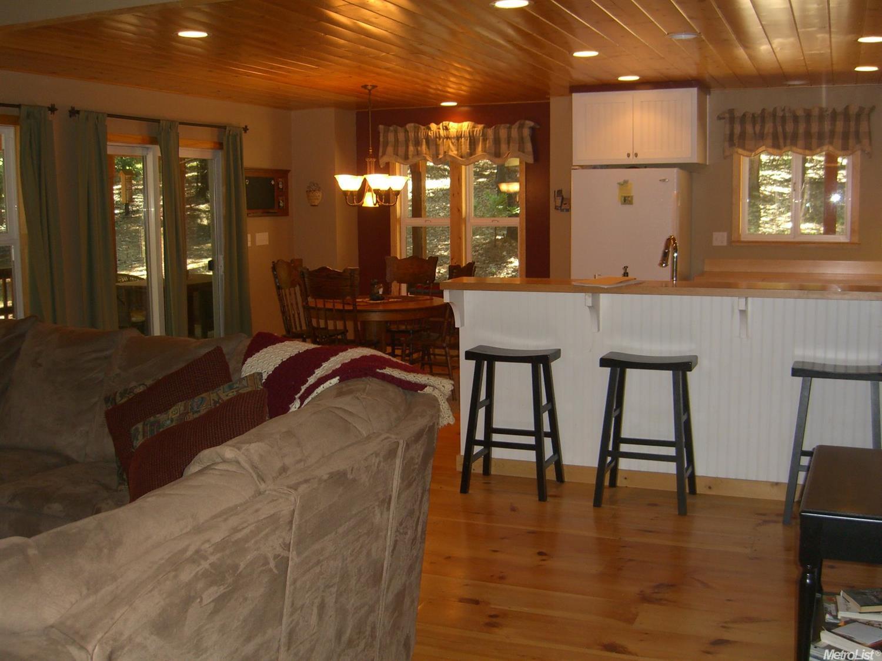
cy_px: 330
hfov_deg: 49.0
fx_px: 968
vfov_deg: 37.7
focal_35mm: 38
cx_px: 441
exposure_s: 1/60
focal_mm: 7.9
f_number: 2.8
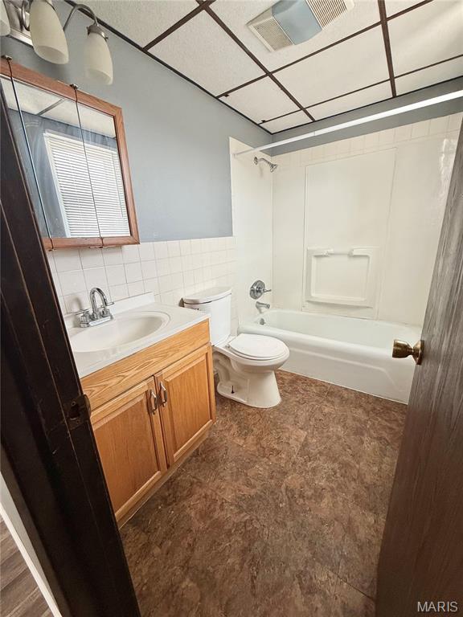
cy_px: 308
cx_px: 232
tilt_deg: -16.4
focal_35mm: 14
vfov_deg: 102.1
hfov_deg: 85.7
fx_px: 250
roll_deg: +1.9
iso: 125
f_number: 2.2
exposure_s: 1/99
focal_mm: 2.22
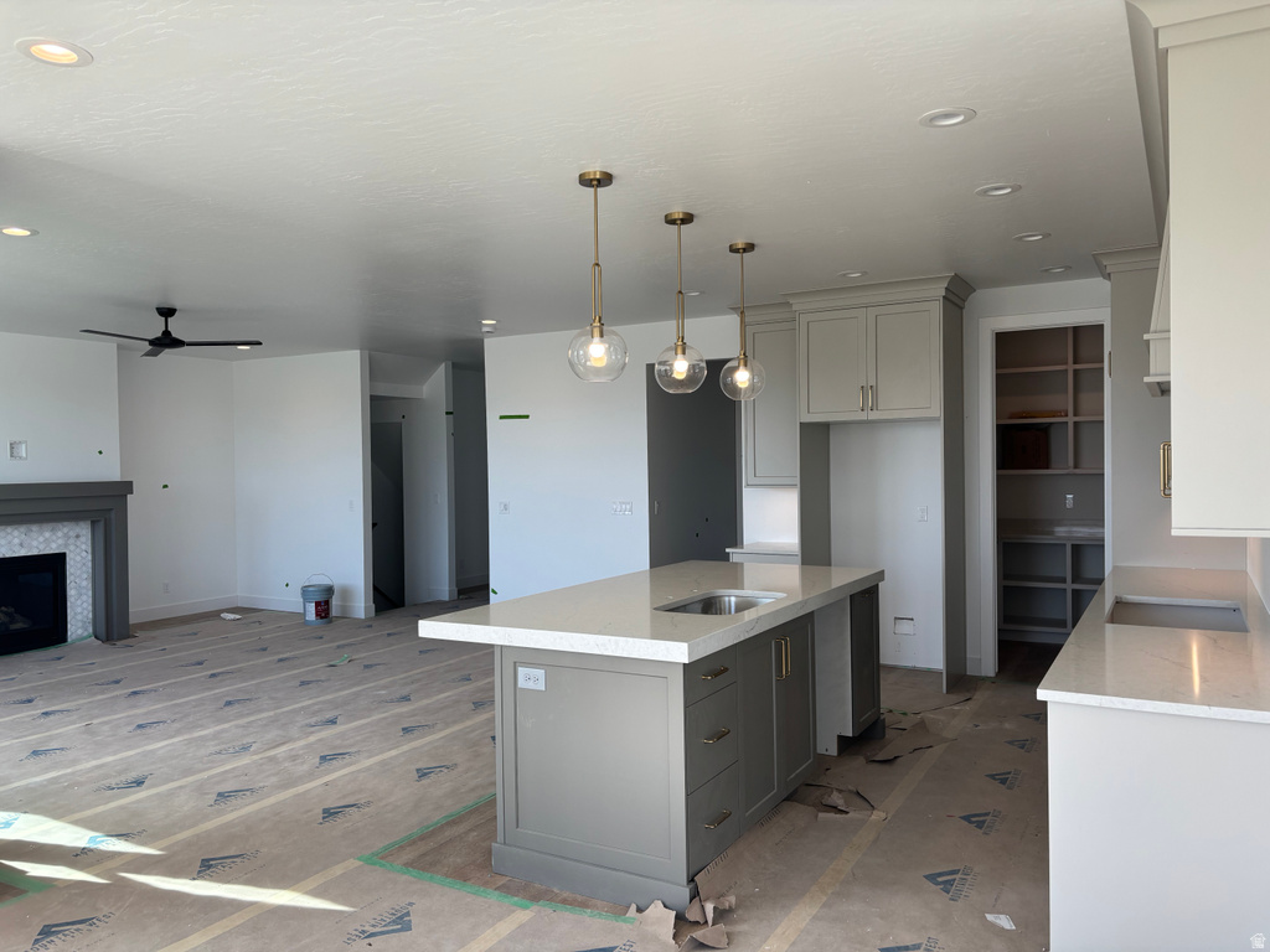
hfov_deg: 67.3
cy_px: 476
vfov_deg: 53.1
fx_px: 954
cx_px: 635
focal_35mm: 26
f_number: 1.6
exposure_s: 1/264
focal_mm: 5.96
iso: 40
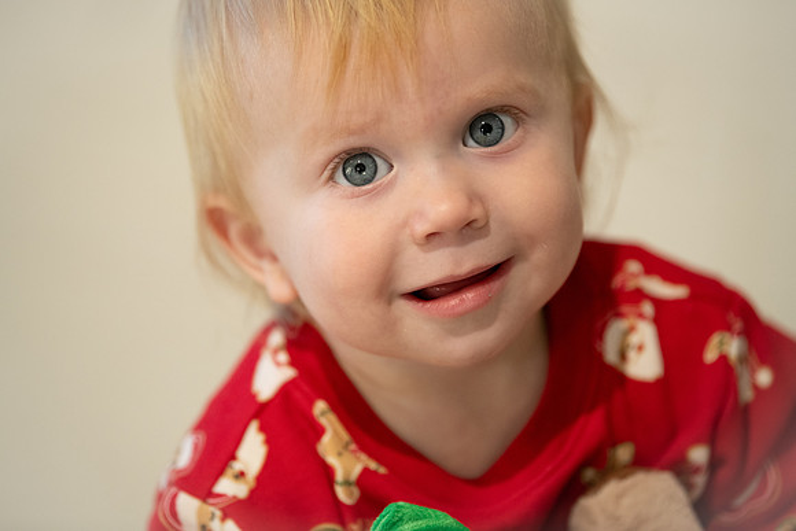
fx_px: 3649
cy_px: 266
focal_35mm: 165
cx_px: 398
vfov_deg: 8.3
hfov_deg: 12.4
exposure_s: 1/500
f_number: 2.8
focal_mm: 165
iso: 2500
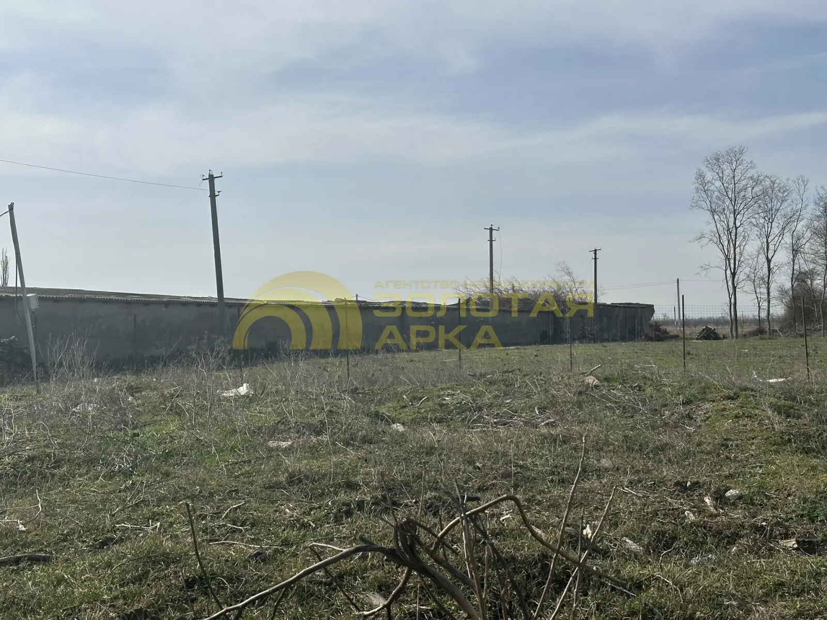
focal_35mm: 48
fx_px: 1147
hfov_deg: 39.7
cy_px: 310
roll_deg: +1.4
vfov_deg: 30.3
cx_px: 414
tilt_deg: +1.1
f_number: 1.78
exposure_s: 1/7634
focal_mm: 6.86
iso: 64
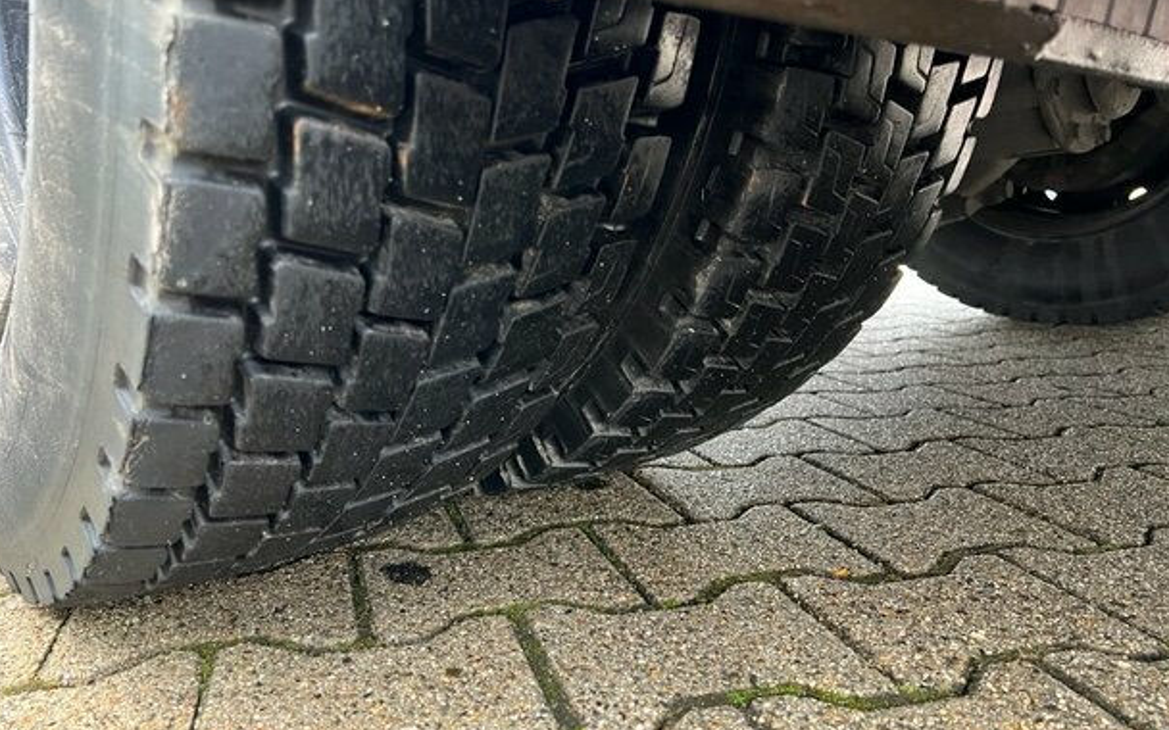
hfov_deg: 64.6
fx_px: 924
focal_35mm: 29
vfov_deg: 43.1
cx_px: 571
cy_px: 348
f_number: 1.5
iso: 500
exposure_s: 1/60
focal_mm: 5.7
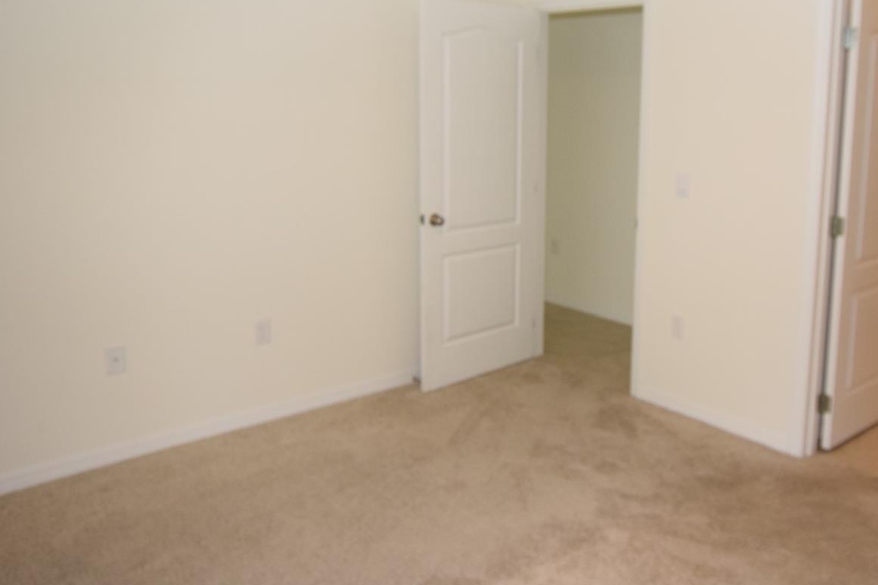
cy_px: 220
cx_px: 568
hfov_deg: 56.3
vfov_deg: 39.7
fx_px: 804
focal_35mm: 33
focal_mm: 16
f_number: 5
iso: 800
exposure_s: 1/100
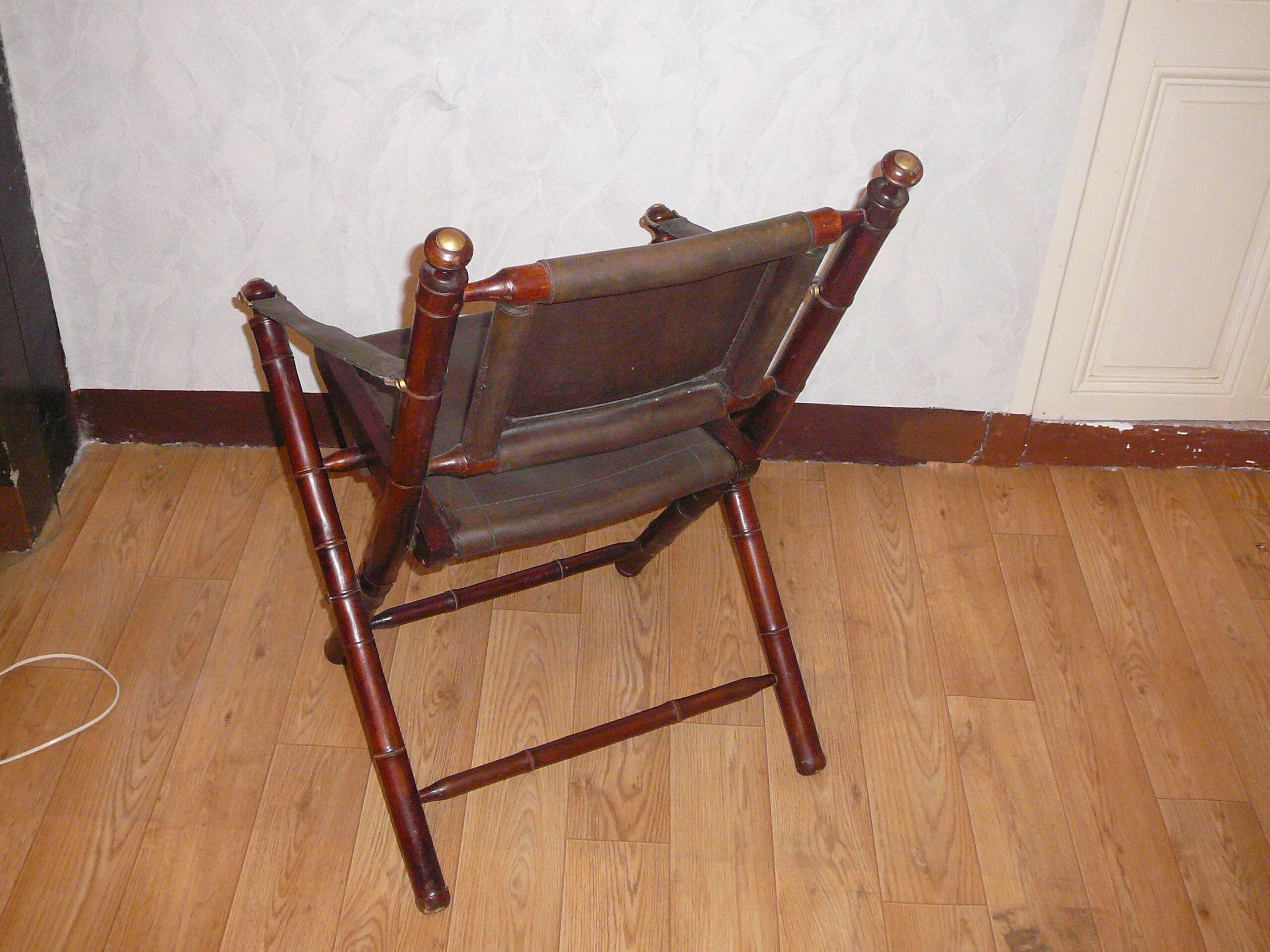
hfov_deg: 45.8
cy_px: 476
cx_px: 635
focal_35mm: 41
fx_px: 1504
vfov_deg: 35.1
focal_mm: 6.1
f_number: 3.1
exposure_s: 1/30
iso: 400
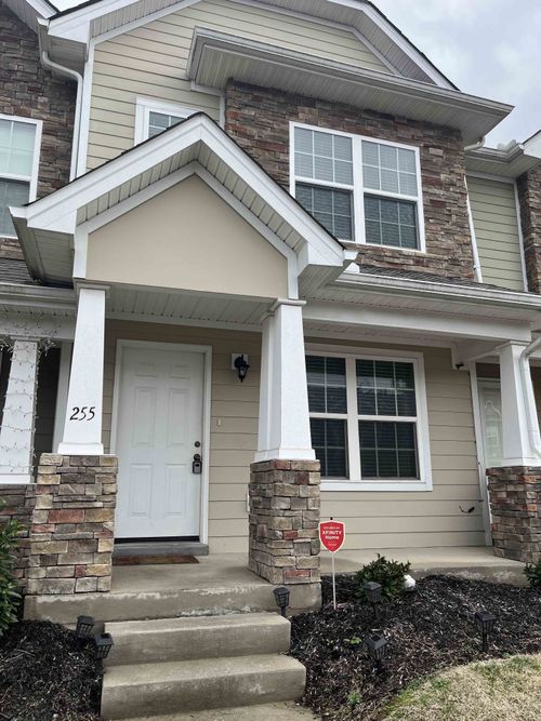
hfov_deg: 53.0
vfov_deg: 67.3
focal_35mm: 26
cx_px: 270
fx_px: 542
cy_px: 360
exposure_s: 1/1117
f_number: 1.6
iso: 50
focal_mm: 5.1
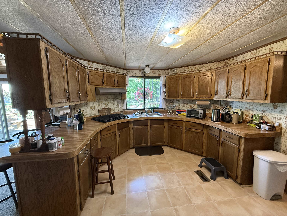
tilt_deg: -7.4
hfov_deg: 102.1
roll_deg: +0.1
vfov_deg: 85.7
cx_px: 144
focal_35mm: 14
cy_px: 108
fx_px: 116
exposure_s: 1/60
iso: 320
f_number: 2.2
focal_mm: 2.22
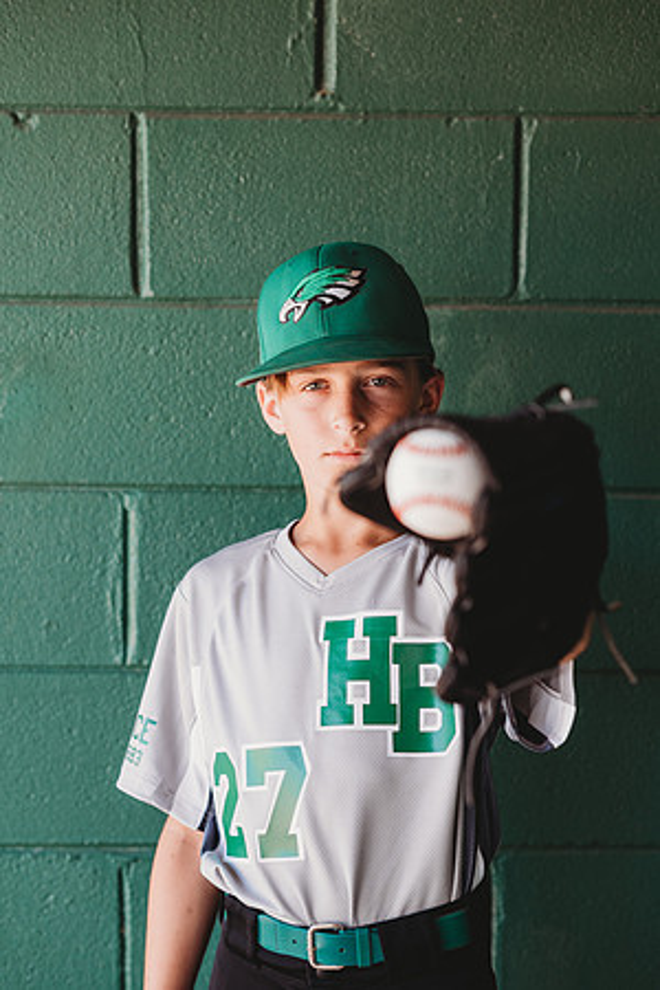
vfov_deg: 23.9
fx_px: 2337
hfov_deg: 16.1
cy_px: 495
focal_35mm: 85
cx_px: 330
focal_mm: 85
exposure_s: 1/250
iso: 200
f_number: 2.8
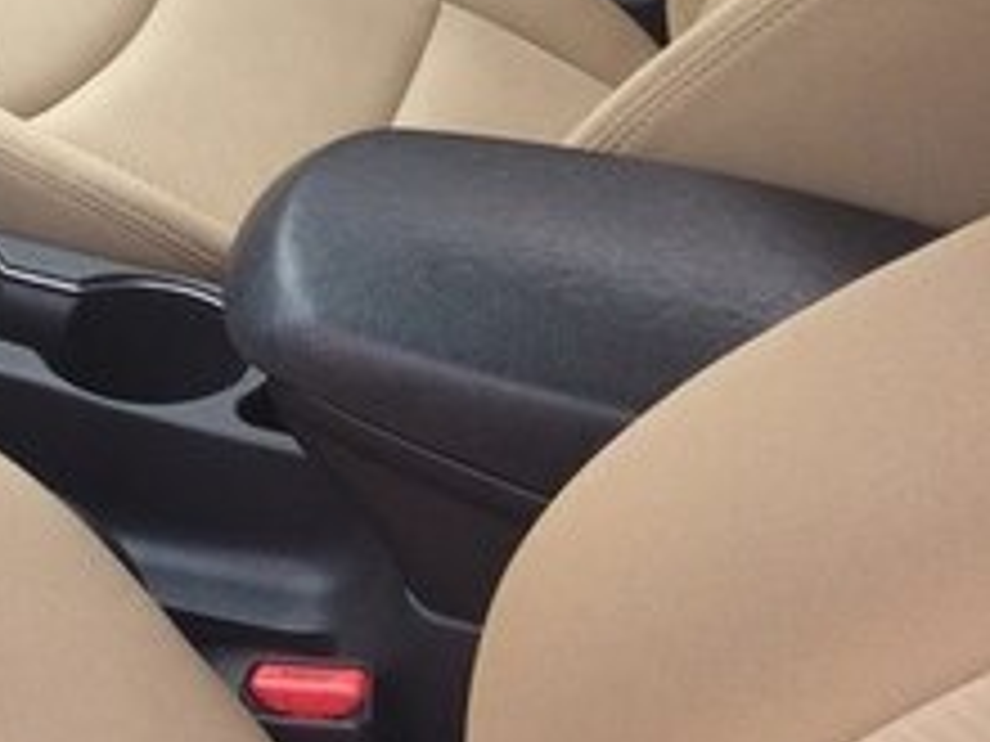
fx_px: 2488
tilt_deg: -28.7
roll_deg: -1.7
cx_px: -490
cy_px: -182
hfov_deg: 19.6
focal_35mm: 87
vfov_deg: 16.2
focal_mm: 4.15
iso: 32
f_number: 2.2
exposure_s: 1/100
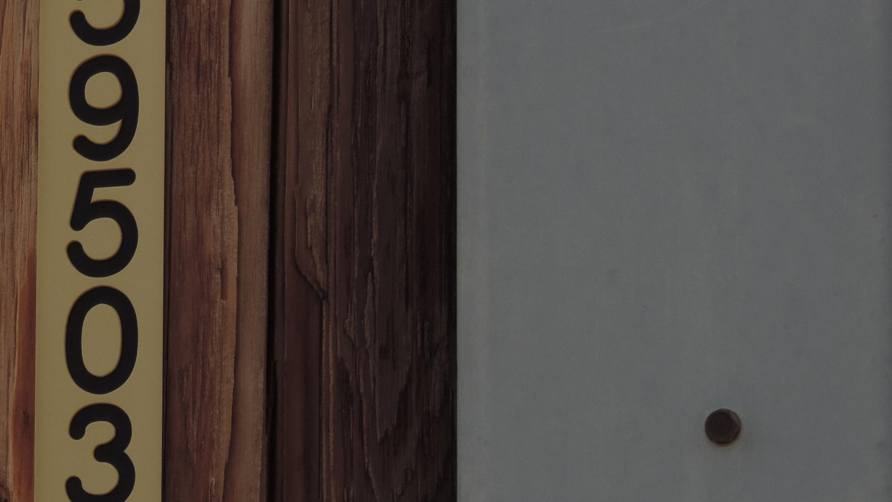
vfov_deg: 4.5
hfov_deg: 7.9
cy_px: 283
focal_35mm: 271
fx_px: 6410
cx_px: 78
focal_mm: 24
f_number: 4.3
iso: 80
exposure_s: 1/1000
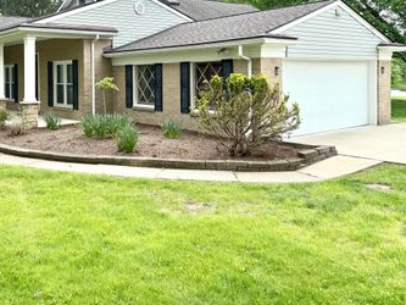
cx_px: 134
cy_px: 79
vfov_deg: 38.7
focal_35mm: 36
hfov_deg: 50.4
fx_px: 422
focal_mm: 6.76
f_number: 1.78
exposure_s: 1/3425
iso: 100
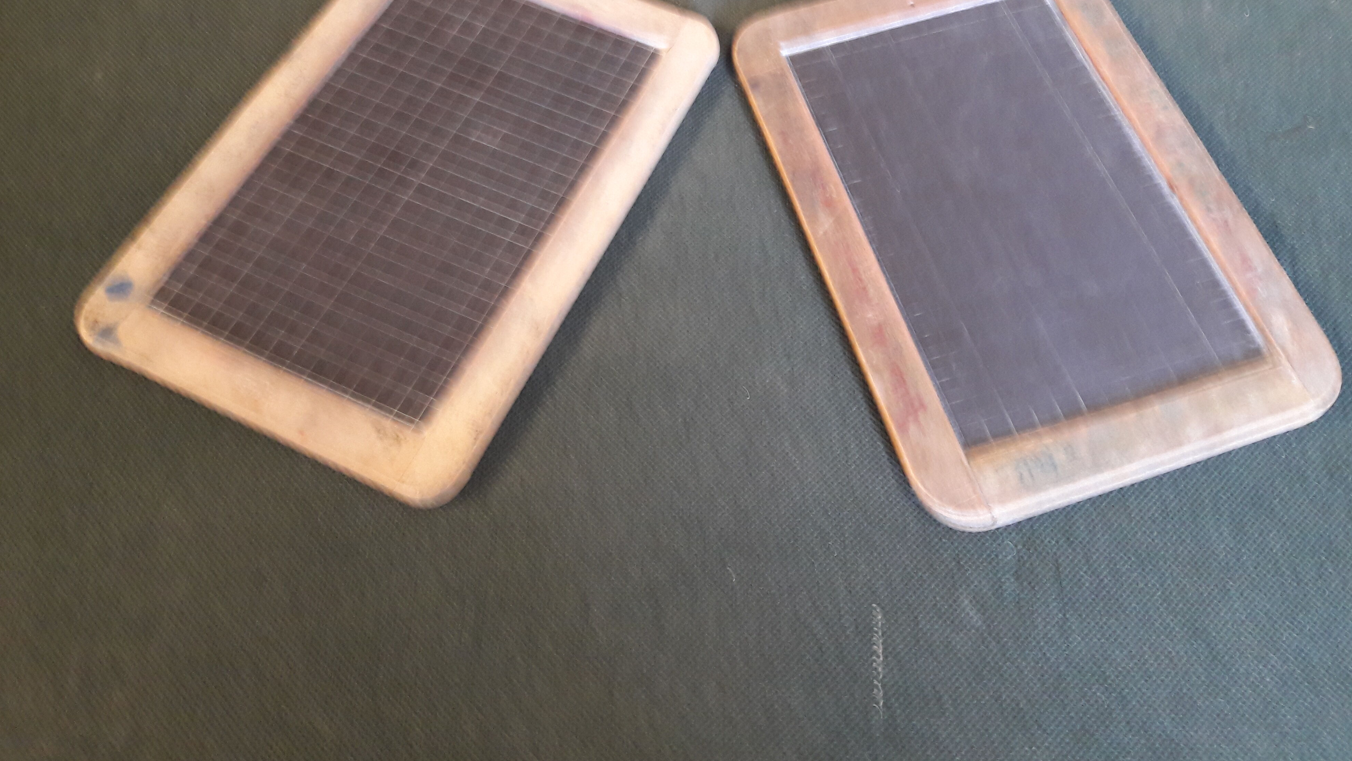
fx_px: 1147
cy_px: 249
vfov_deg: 36.3
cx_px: 707
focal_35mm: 32
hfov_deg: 61.0
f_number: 1.9
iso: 200
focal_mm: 3.7
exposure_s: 1/17
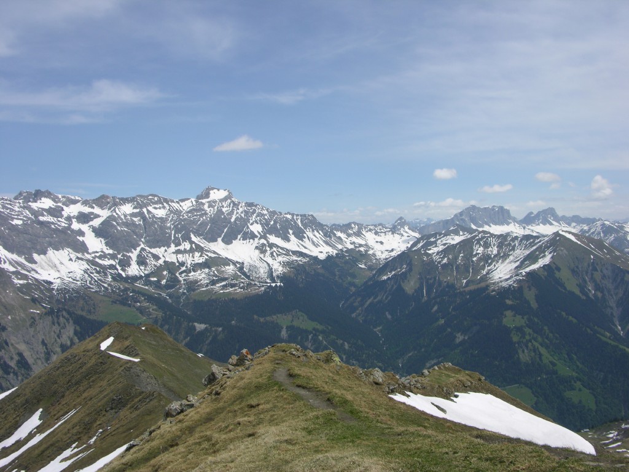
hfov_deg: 52.6
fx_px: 636
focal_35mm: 35
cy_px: 236
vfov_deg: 40.7
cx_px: 314
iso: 50
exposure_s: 1/320
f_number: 7.1
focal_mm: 8.9
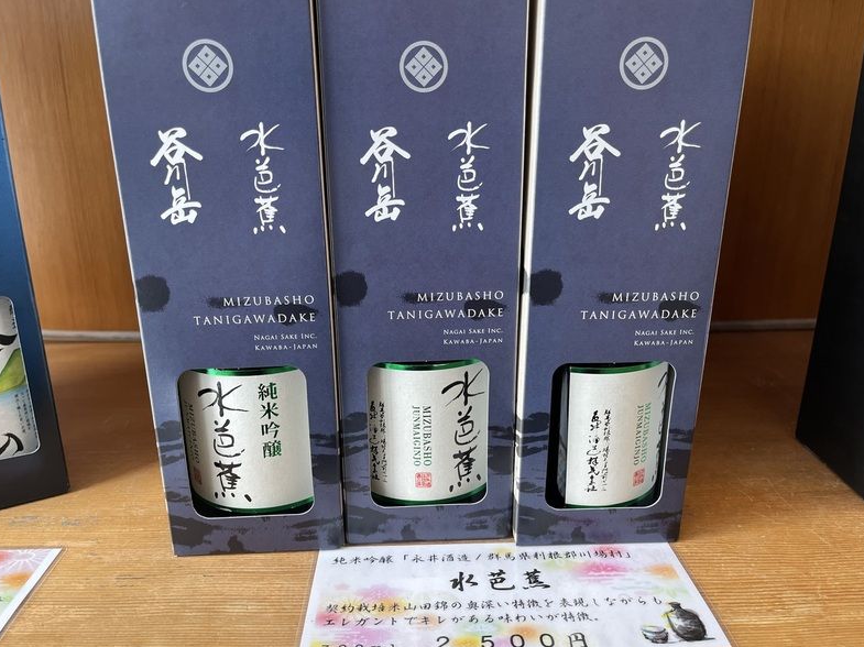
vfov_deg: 51.3
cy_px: 334
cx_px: 422
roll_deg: +0.6
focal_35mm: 27
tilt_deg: -17.6
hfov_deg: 65.3
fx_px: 674
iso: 80
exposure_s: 1/100
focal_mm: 5.1
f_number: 1.6
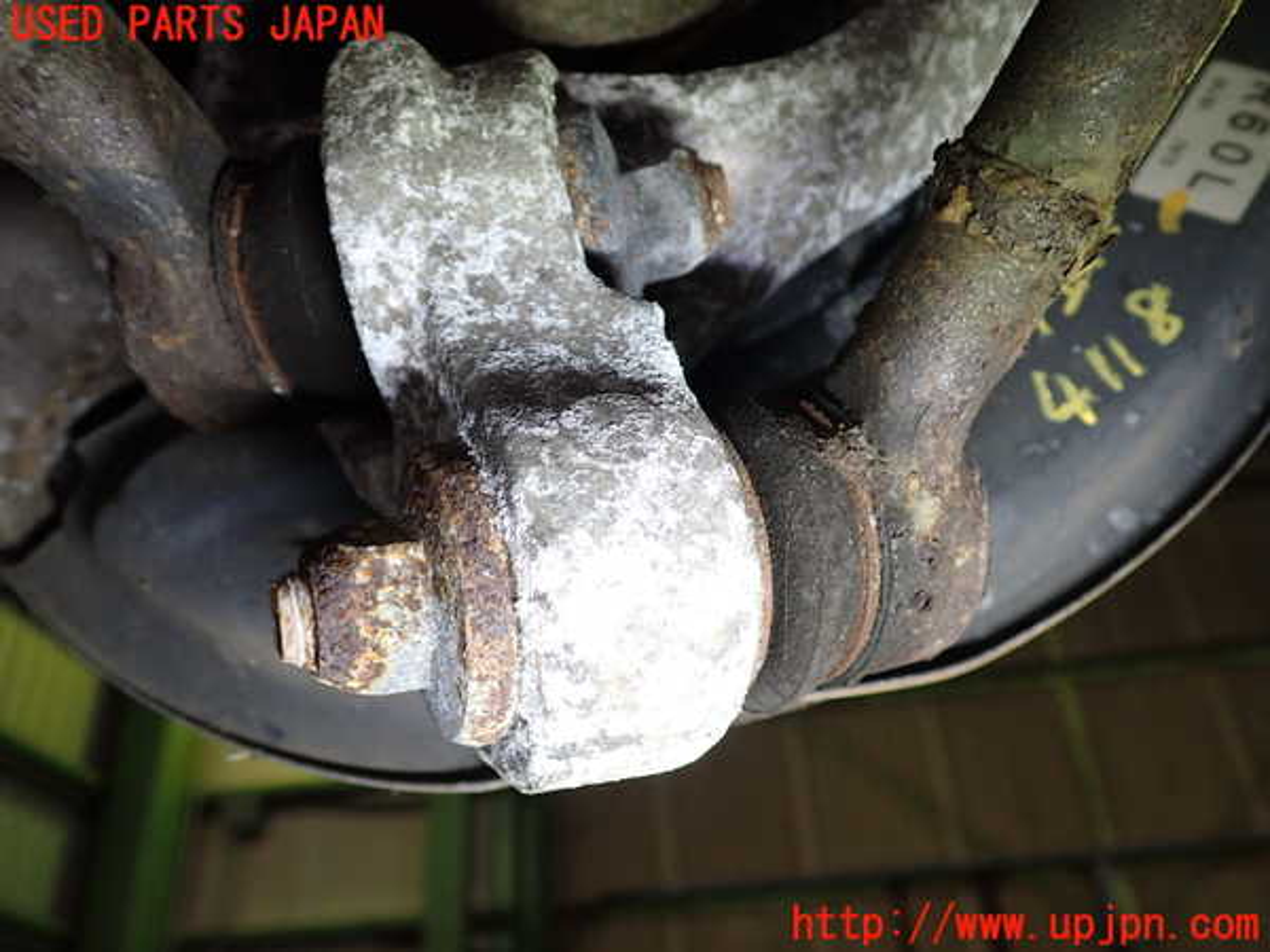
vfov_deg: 46.8
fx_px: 1101
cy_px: 476
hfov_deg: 60.0
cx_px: 635
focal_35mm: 30
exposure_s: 1/60
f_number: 2.3
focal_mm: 5.4
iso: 200
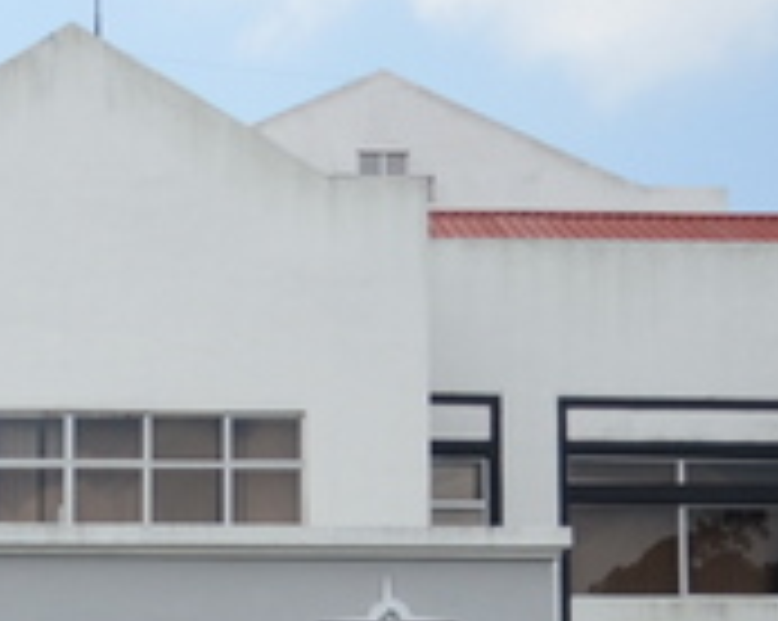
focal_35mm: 99
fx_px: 2271
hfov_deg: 18.8
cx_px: -54
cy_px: 752
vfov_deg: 15.0
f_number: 2.8
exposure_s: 1/8000
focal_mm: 19
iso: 500
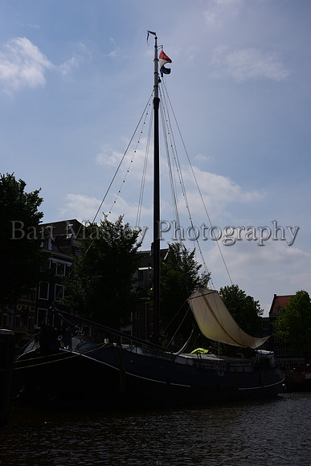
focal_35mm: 42
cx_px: 156
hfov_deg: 31.9
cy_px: 233
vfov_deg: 46.4
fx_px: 544
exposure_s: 1/160
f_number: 16
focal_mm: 42
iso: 64
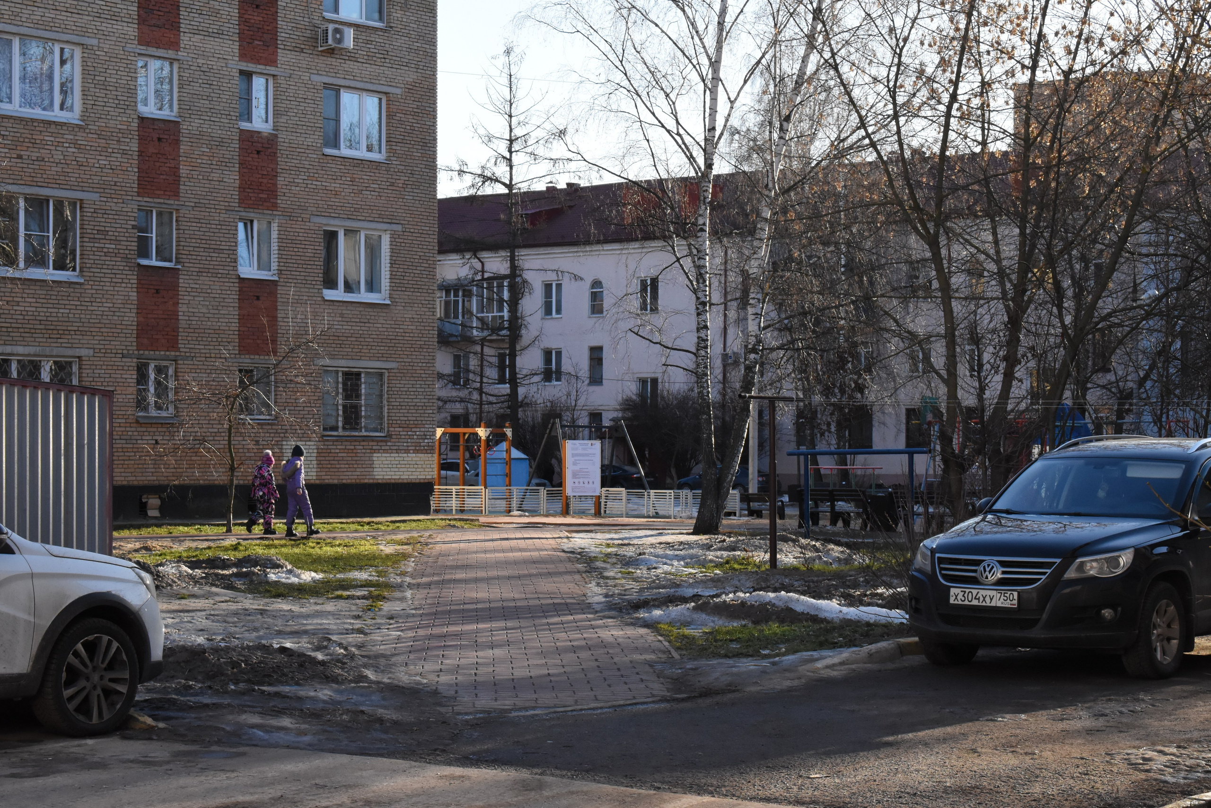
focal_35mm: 78
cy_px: 404
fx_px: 2624
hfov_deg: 26.0
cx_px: 606
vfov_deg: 17.5
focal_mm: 52
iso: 2000
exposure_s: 1/640
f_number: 14
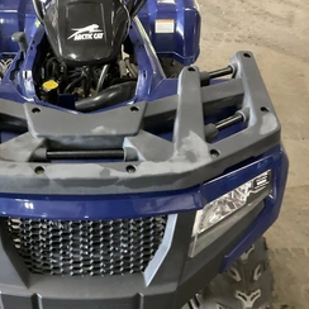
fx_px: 424
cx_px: 91
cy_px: 124
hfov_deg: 39.3
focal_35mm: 42
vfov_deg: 39.9
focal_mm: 3
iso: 250
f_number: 1.8
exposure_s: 1/40
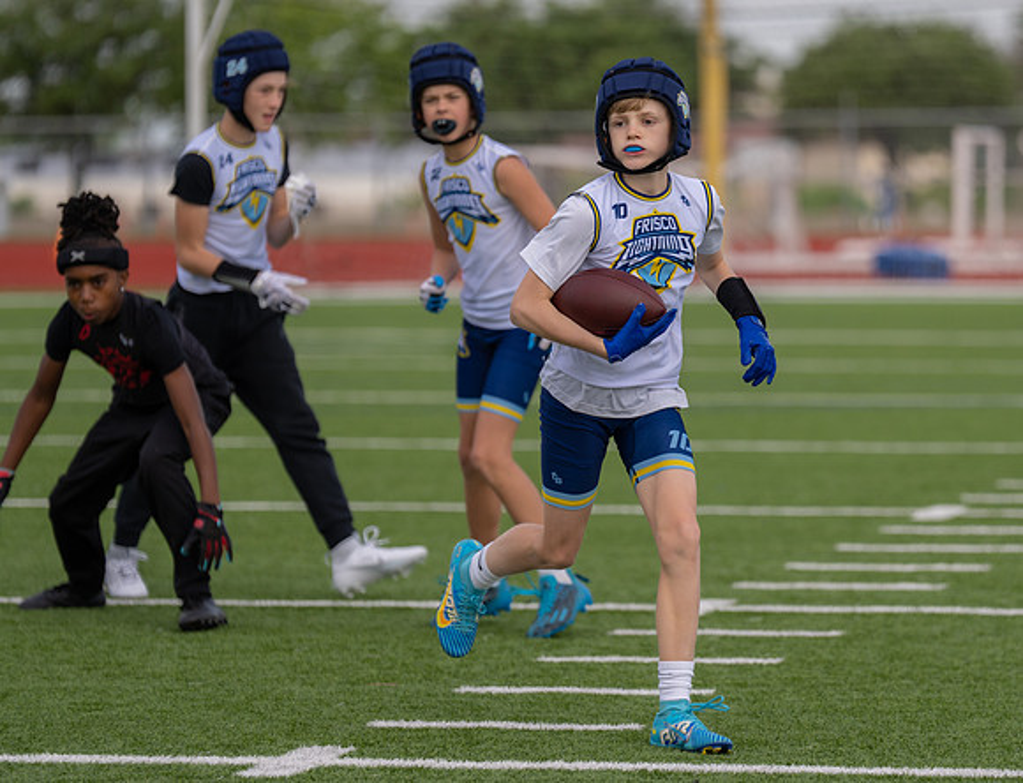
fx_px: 6602
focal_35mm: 222
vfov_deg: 6.8
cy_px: 371
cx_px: 649
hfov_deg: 8.9
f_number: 2.8
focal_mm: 171
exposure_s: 1/1000
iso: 100
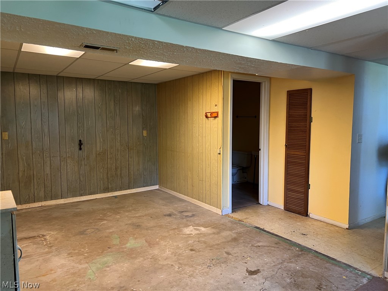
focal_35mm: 26
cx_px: 194
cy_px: 146
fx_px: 291
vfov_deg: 53.1
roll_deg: -0.3
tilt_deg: -6.9
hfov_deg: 67.3
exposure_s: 1/60
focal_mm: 5.7
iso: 125
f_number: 1.5
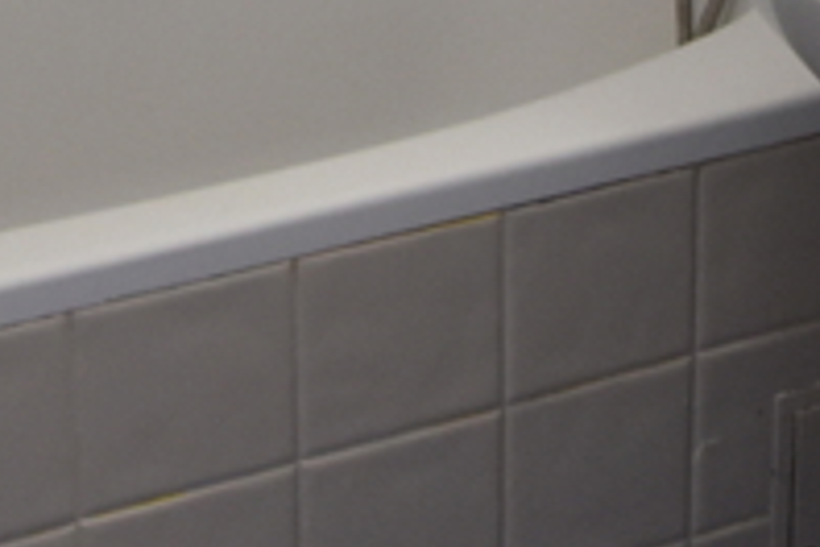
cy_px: -601
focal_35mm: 91
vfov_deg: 12.8
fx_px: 2073
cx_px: 393
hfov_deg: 22.4
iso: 800
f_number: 4.5
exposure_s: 1/30
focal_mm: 10
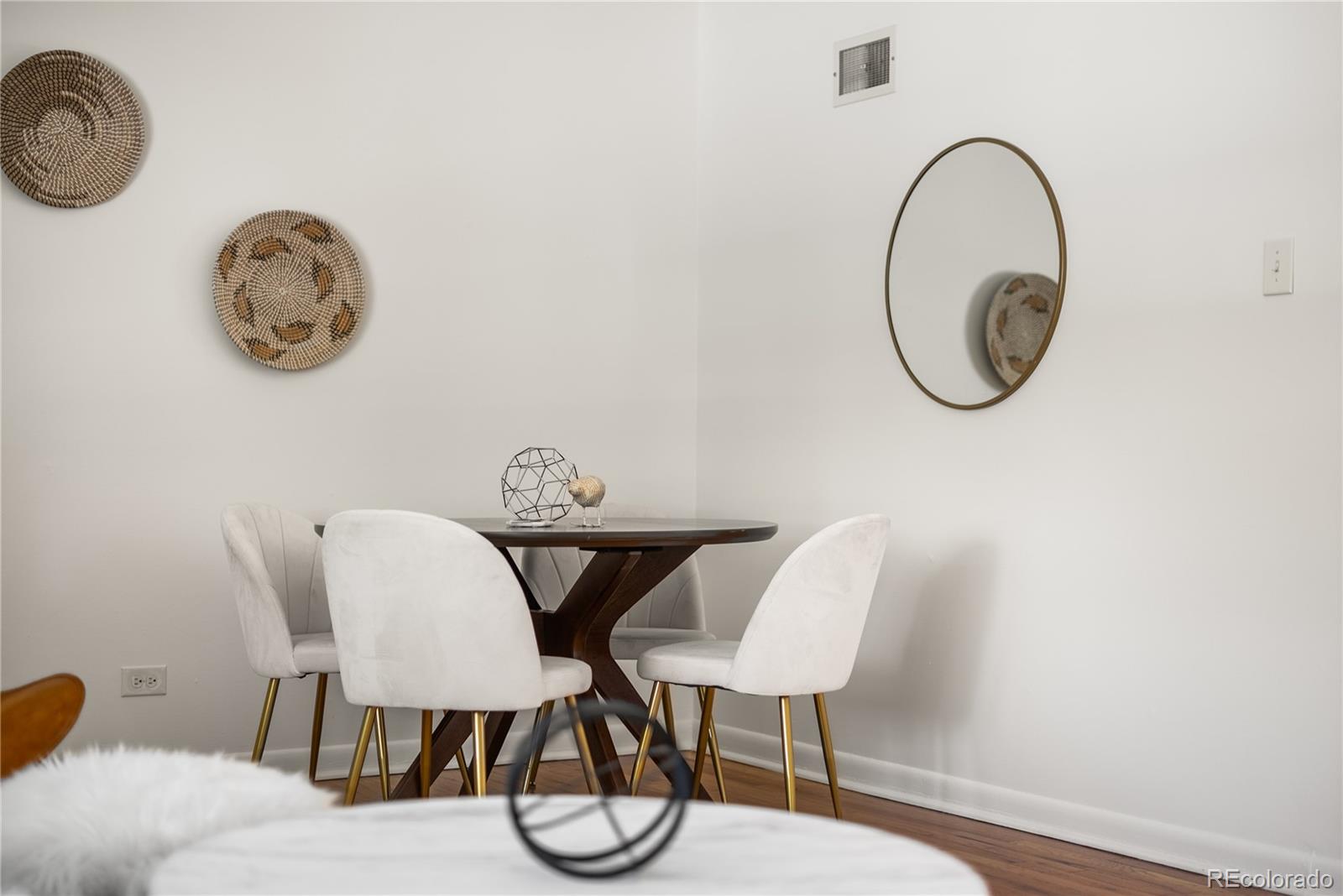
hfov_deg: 39.6
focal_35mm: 50
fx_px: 1866
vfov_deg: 27.0
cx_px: 672
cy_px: 448
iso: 200
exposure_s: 1/2000
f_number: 1.8
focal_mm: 50
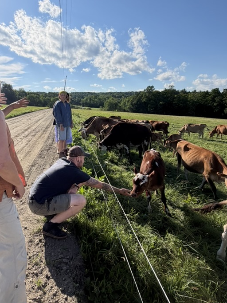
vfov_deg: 78.7
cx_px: 82
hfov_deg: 62.3
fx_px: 184
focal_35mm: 21
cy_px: 134
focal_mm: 2.22
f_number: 2.2
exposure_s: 1/1285
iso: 32
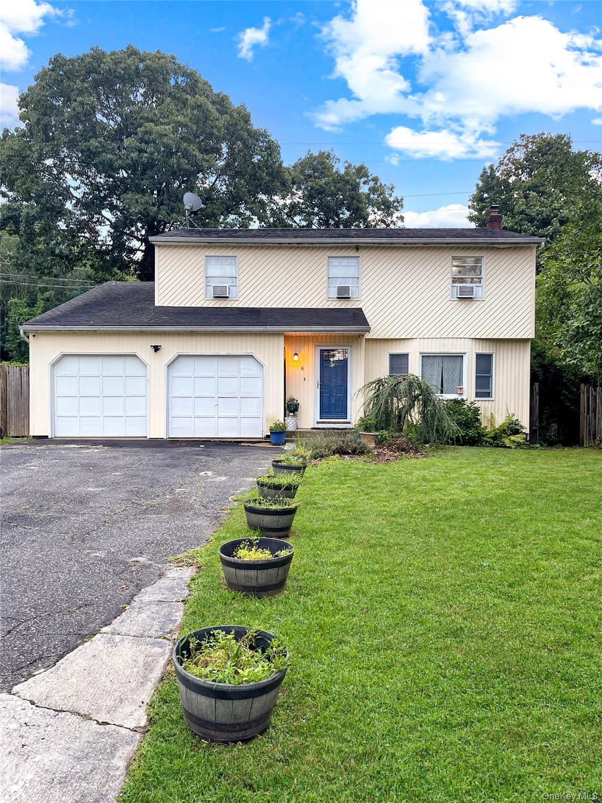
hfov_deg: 54.9
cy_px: 402
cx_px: 301
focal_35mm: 25
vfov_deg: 69.4
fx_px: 580
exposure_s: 1/116
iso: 125
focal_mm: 5.1
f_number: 1.6
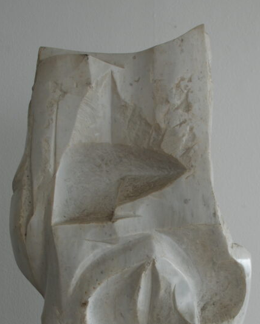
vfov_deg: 34.0
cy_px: 245
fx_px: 519
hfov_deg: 28.1
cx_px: 157
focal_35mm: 54
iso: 200
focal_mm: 20
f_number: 5.6
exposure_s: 1/125
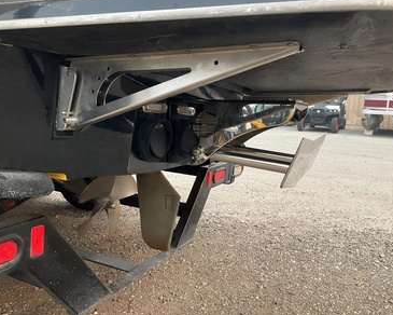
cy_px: 155
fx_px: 361
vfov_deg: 47.1
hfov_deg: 57.1
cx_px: 211
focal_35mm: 31
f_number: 1.8
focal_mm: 3
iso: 20
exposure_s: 1/236
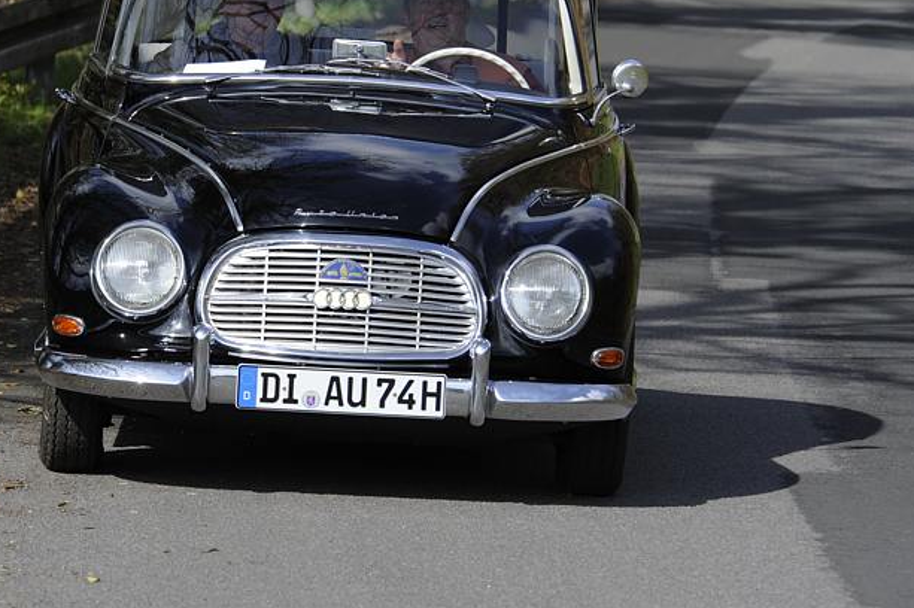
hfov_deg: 6.3
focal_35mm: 326
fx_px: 8272
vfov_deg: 4.2
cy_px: 222
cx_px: 386
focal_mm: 250
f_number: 11
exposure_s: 1/320
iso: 320
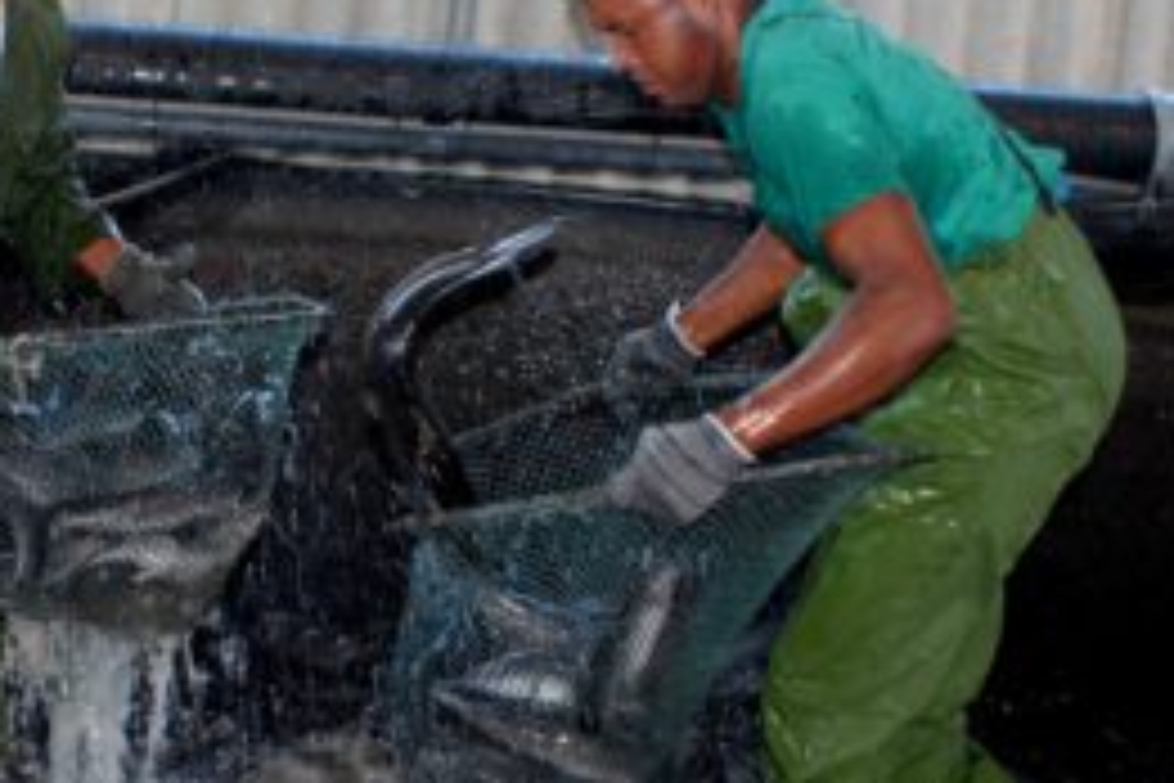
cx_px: 391
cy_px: 490
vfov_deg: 18.7
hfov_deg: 27.6
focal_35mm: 73
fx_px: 2373
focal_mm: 31
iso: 400
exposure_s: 1/60
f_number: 4
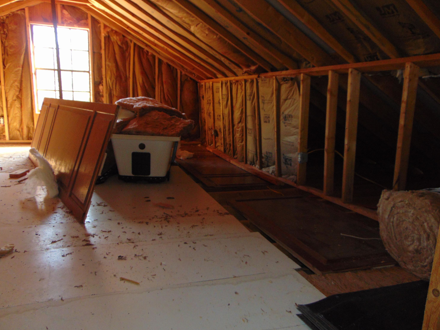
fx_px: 330
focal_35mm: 26
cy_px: 165
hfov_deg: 67.3
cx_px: 216
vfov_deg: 53.1
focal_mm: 4.5
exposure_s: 1/30
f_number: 3
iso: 200
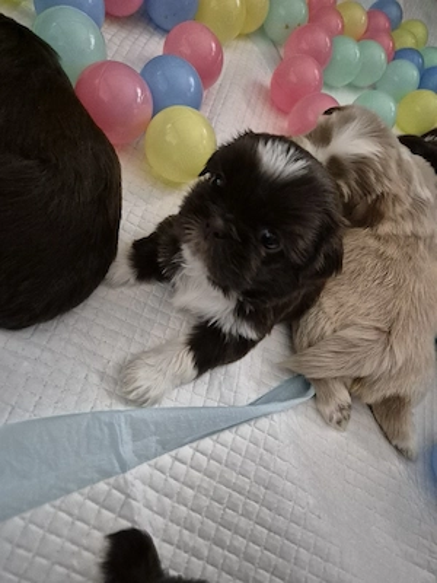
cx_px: 218
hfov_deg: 58.9
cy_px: 292
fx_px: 387
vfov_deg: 73.9
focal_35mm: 23
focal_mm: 5.4
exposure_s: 1/100
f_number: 1.8
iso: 2000
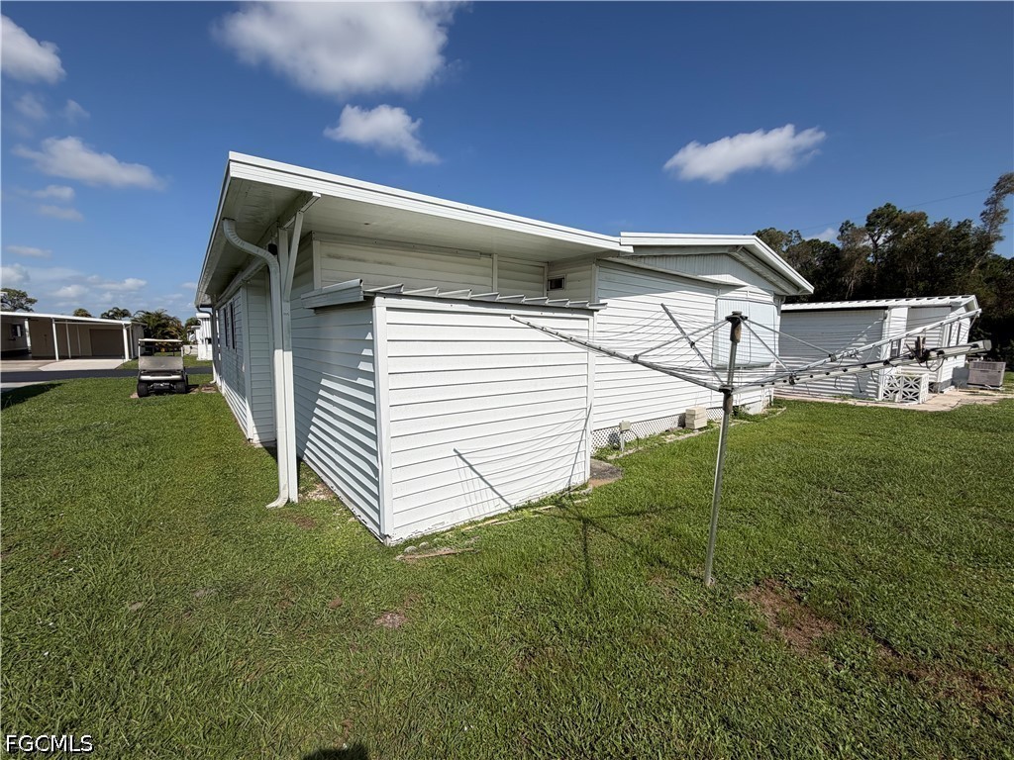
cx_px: 507
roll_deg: -0.1
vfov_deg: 85.7
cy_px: 380
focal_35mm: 14
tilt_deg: -6.0
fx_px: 410
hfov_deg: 102.1
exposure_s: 1/1848
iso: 20
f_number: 2.2
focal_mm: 2.22
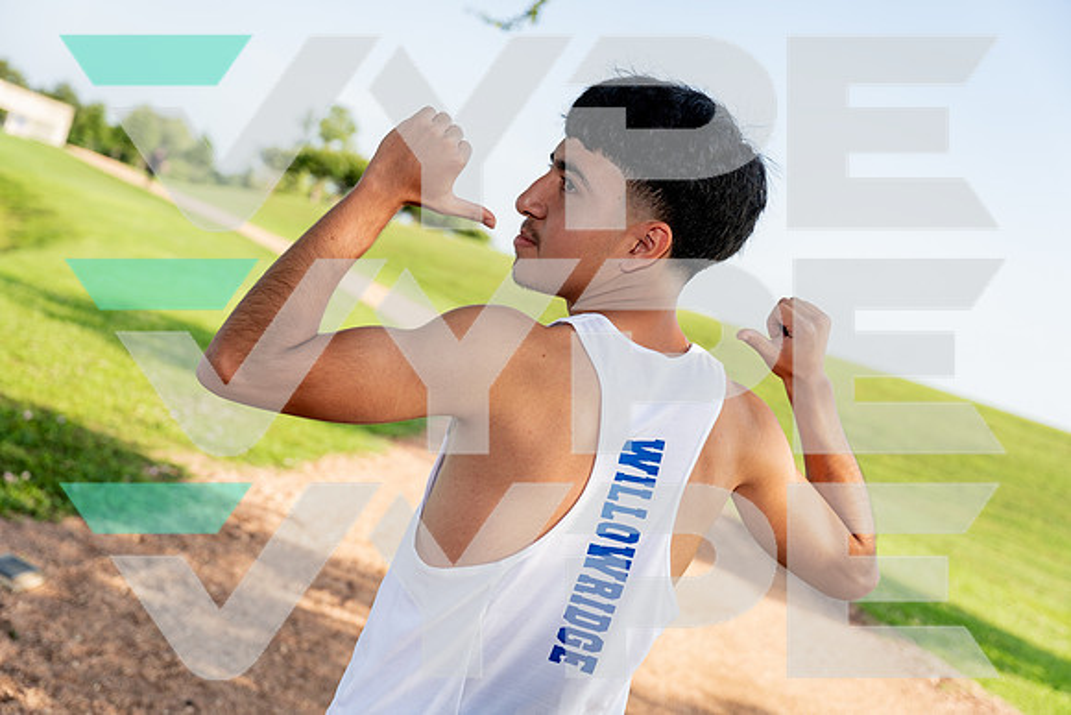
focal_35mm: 46
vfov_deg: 29.3
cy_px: 358
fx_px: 1369
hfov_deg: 42.7
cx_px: 536
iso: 100
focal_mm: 46
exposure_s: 1/250
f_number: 4
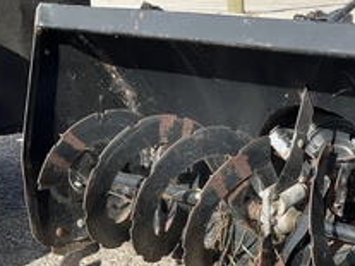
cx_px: 319
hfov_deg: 32.7
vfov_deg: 25.6
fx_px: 574
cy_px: 213
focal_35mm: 56
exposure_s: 1/1015
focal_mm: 3
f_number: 1.8
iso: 25
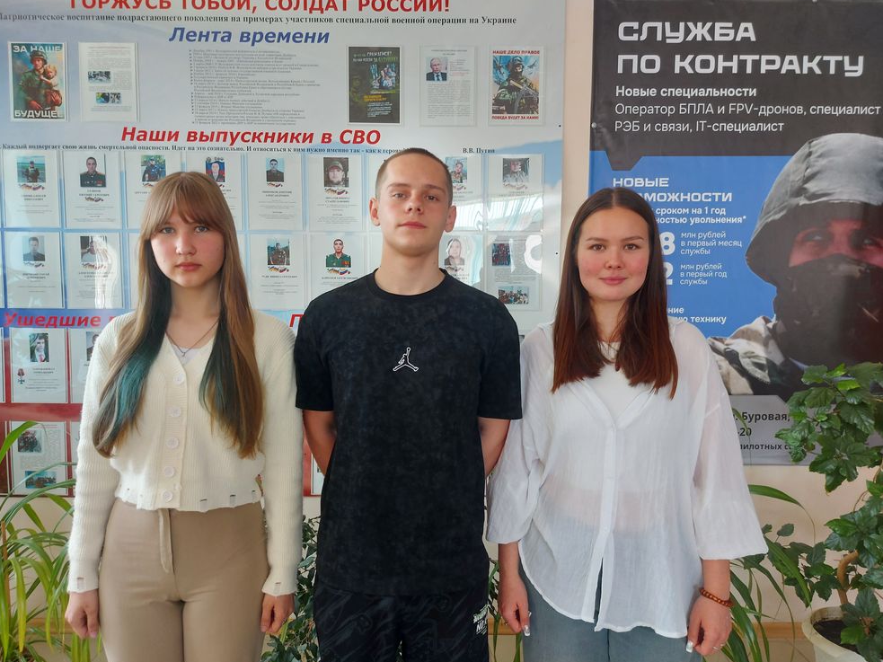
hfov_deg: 69.4
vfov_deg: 54.9
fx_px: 638
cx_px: 438
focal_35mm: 25
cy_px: 331
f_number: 1.8
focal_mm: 5.23
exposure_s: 1/50
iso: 80
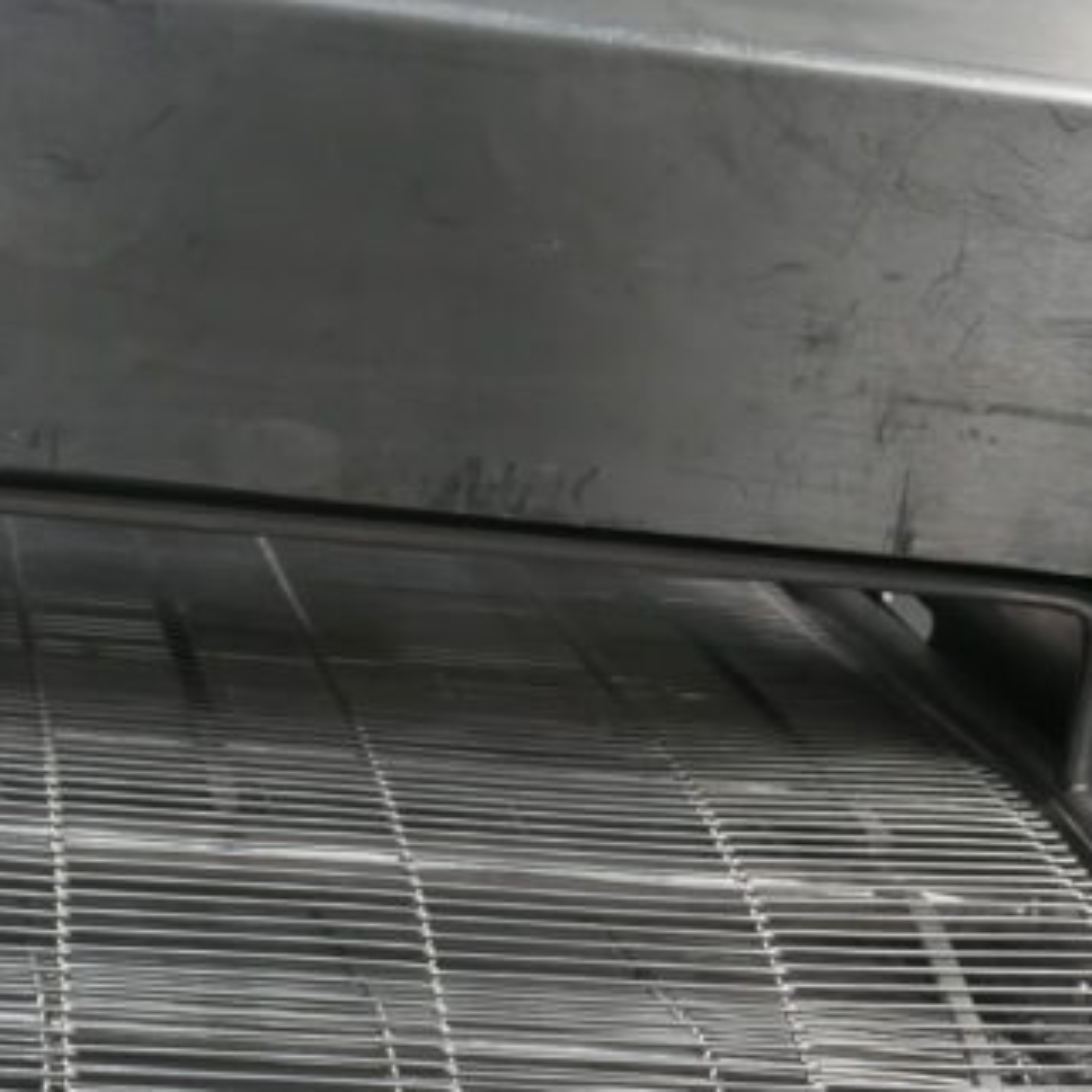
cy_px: 1322
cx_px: 262
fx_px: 2998
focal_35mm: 84
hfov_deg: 20.5
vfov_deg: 19.4
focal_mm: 15
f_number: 3.7
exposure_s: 1/250
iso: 640
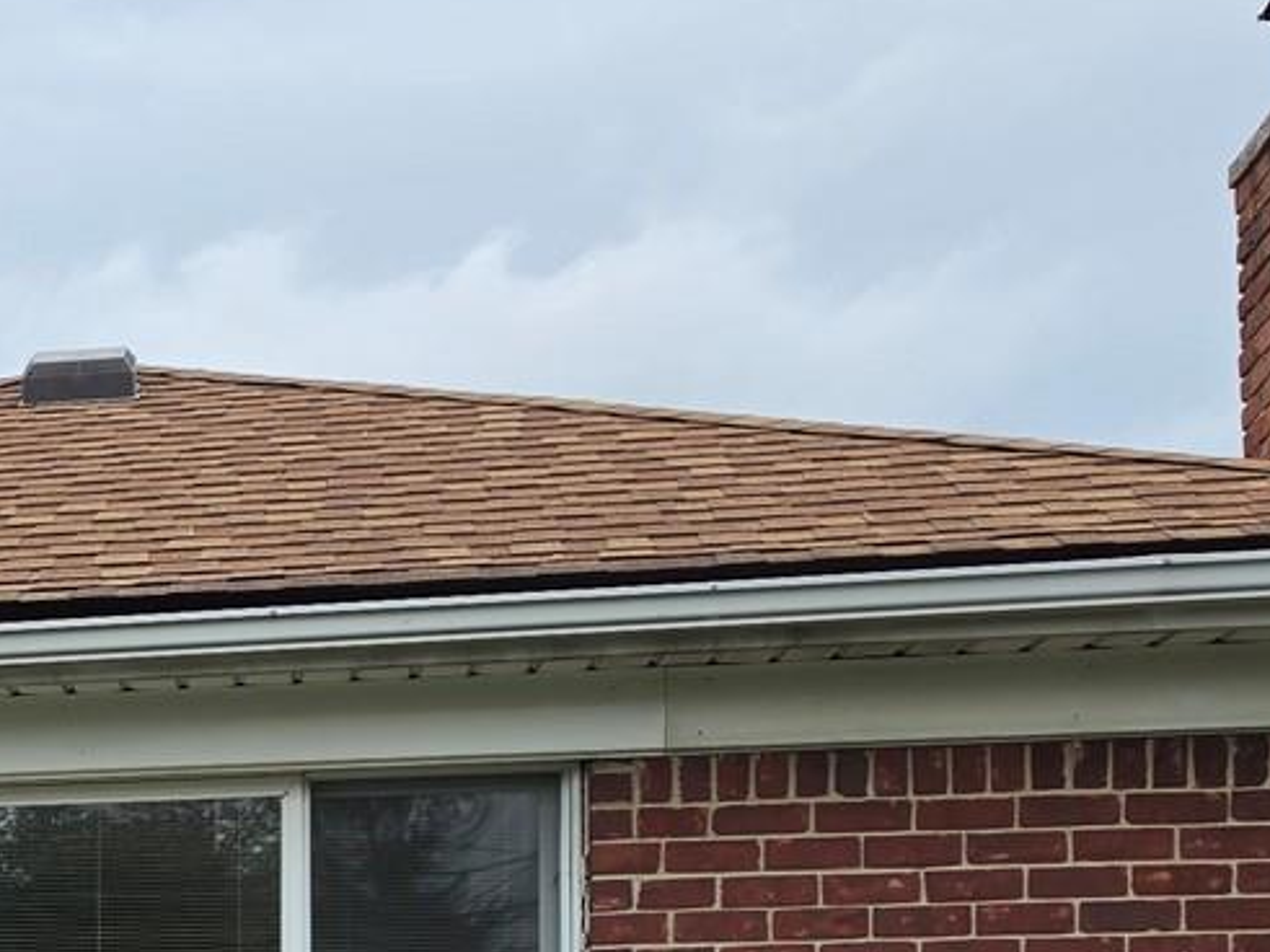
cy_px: 1244
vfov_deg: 14.7
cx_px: -522
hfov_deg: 18.5
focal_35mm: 96
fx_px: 3521
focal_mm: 6.5
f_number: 1.4
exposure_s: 1/197
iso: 10
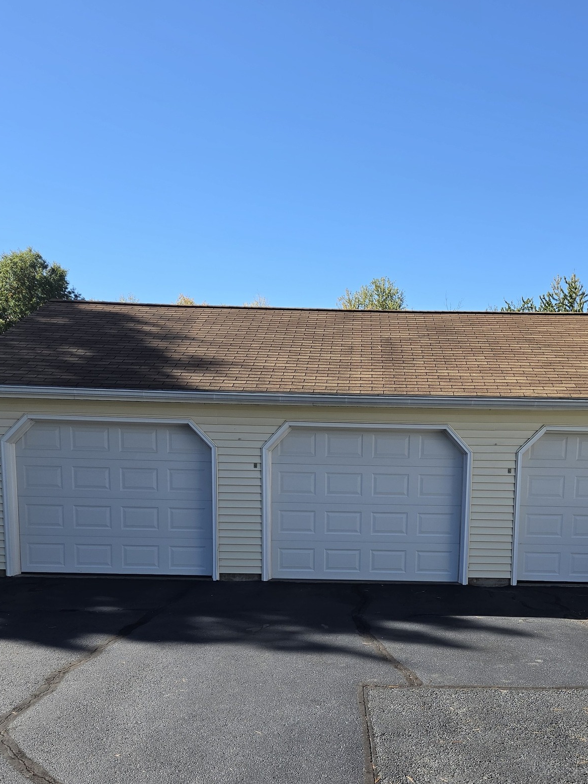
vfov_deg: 52.5
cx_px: 373
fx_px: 770
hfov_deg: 41.4
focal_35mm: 34
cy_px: 545
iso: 80
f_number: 1.8
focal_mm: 5.4
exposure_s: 1/2600
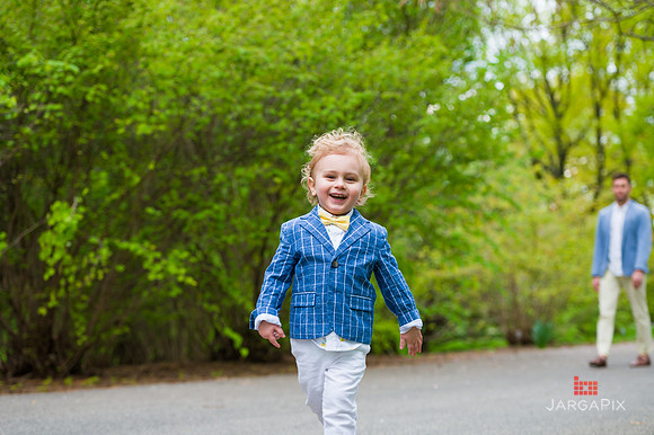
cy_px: 218
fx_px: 1271
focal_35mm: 70
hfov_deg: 28.9
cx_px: 327
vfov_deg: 19.4
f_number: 4
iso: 200
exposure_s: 1/400
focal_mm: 70
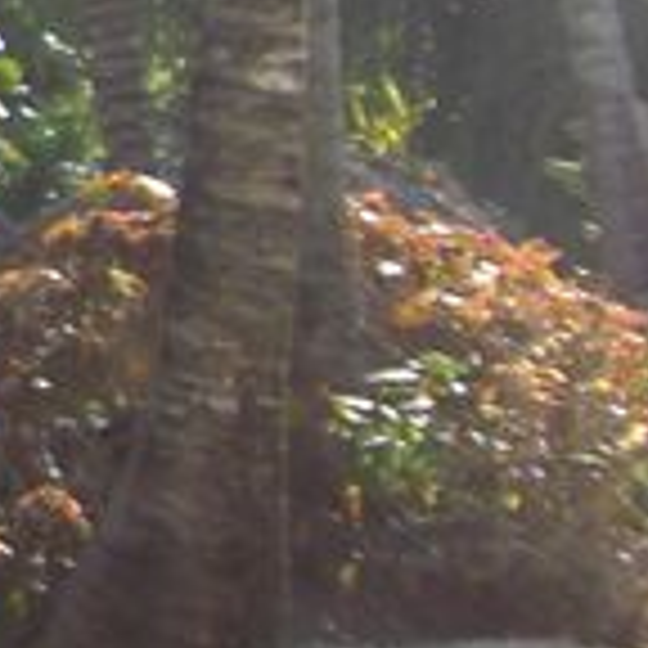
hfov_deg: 6.4
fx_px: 5062
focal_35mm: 239
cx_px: -1580
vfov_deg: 7.3
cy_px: -126
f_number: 2.7
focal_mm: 6.2
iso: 64
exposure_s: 1/400
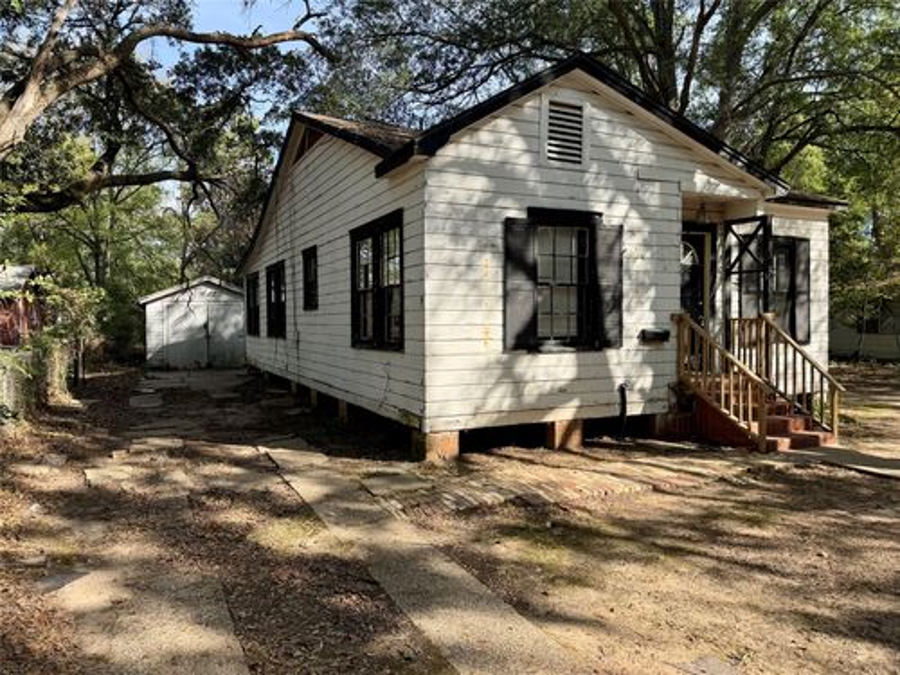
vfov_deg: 56.8
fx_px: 624
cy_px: 338
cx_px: 450
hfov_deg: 71.6
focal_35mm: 24
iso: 80
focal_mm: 6.76
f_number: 1.78
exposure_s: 1/1524
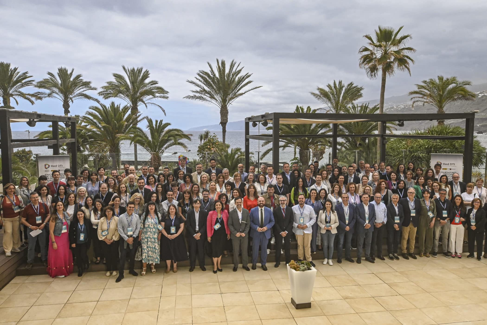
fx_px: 406
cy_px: 162
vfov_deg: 43.6
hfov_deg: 61.9
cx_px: 244
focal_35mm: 30
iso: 320
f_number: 11
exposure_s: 1/160
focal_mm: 20
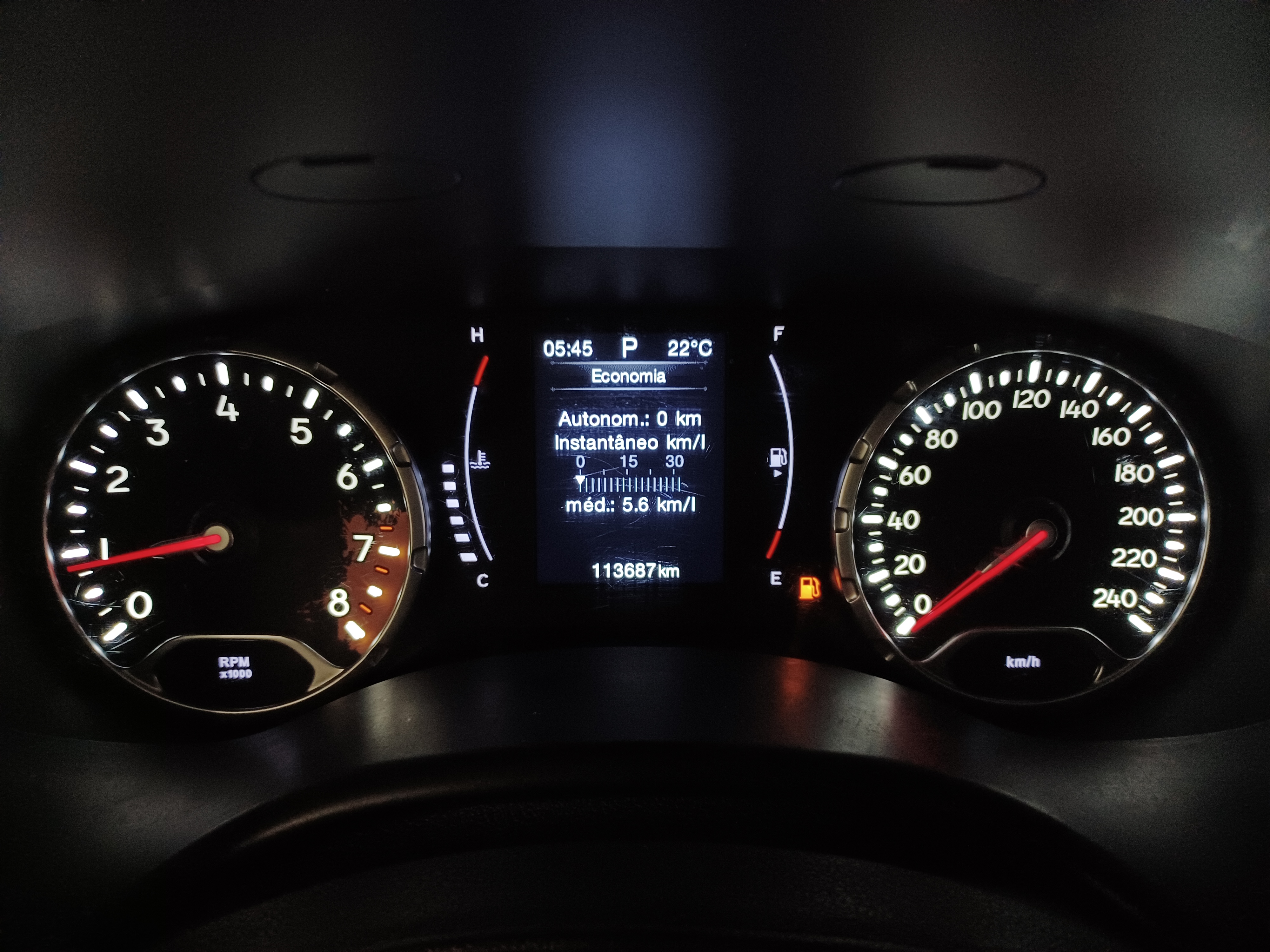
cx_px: 635
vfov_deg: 54.9
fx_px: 917
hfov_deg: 69.4
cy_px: 476
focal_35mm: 25
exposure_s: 1/40
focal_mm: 4.6
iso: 250
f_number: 1.8
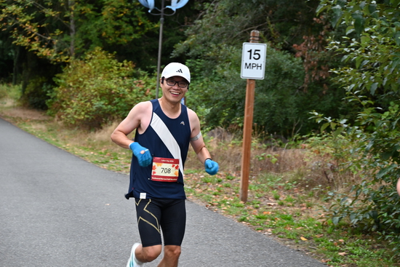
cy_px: 134
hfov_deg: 23.1
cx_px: 200
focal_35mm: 88
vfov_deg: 15.5
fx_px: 978
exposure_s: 1/125
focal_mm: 88
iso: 640
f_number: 6.3
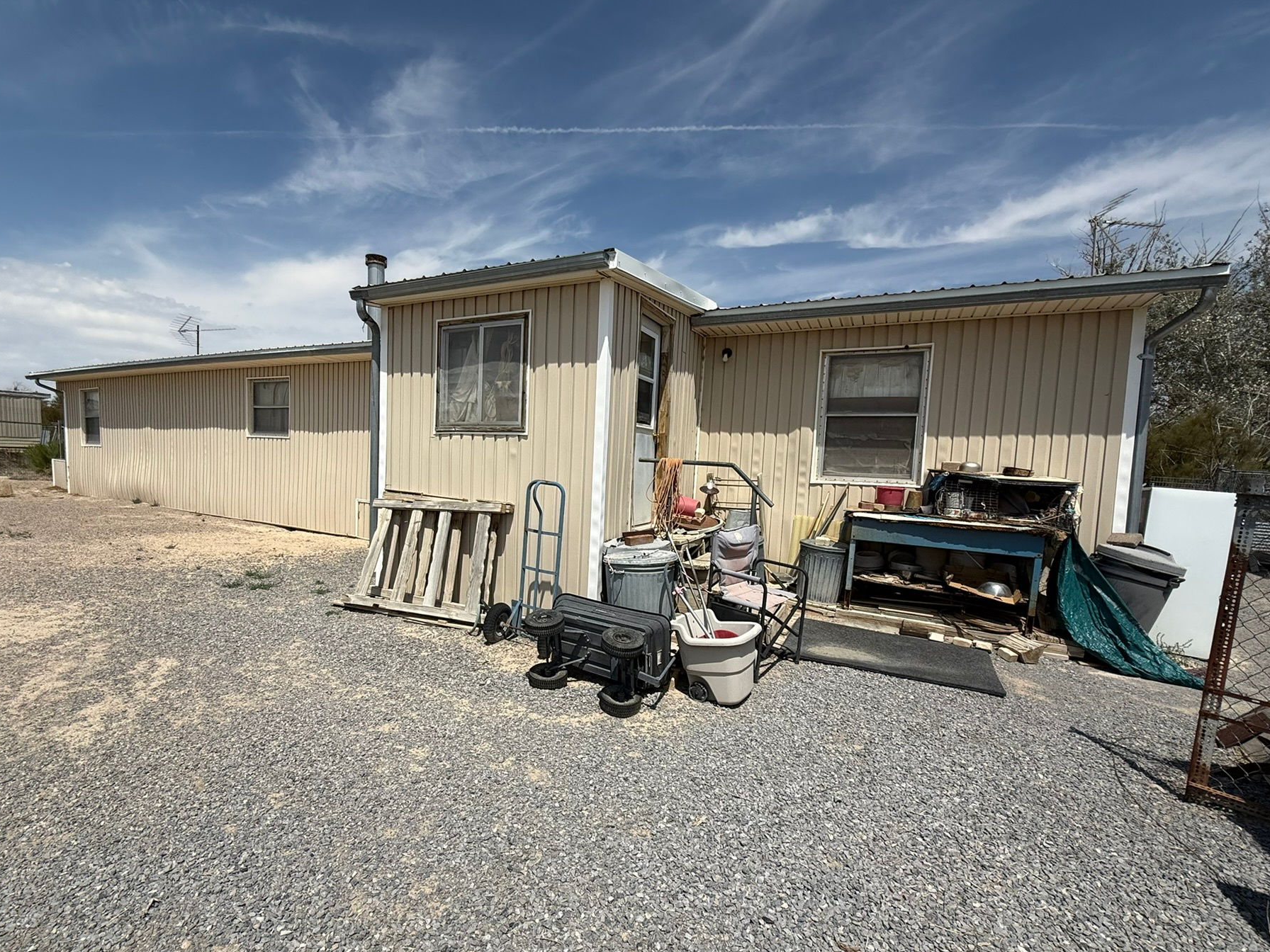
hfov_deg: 94.3
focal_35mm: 16
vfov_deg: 78.0
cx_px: 580
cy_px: 504
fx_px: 587
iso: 50
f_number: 2.2
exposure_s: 1/5618
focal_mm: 2.22
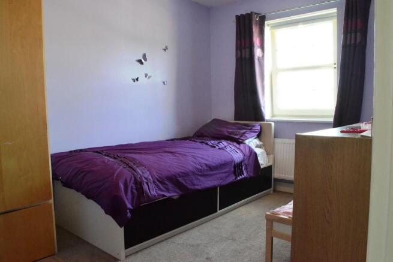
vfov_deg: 48.0
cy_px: 131
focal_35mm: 27
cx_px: 196
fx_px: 295
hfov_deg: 67.4
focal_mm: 18
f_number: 10
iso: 3200
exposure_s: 1/50
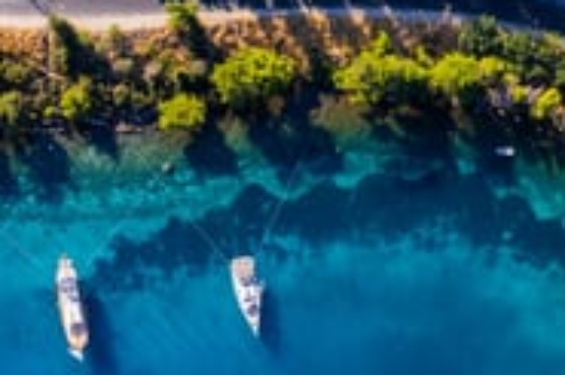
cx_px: 116
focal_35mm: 57
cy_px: 471
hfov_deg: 34.1
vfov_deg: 21.7
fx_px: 894
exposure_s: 1/30
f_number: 2.8
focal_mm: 8.38
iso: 100
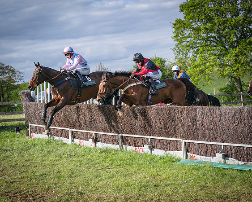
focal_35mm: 80
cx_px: 126
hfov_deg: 23.9
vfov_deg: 19.2
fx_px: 596
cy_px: 101
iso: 400
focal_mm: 71
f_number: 4
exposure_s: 1/3200
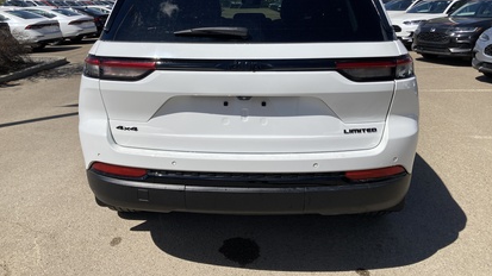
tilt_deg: -13.0
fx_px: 404
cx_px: 245
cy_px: 91
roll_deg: -1.3
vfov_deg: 37.3
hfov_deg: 62.6
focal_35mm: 31
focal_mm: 3.99
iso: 25
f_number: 1.8
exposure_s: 1/4808
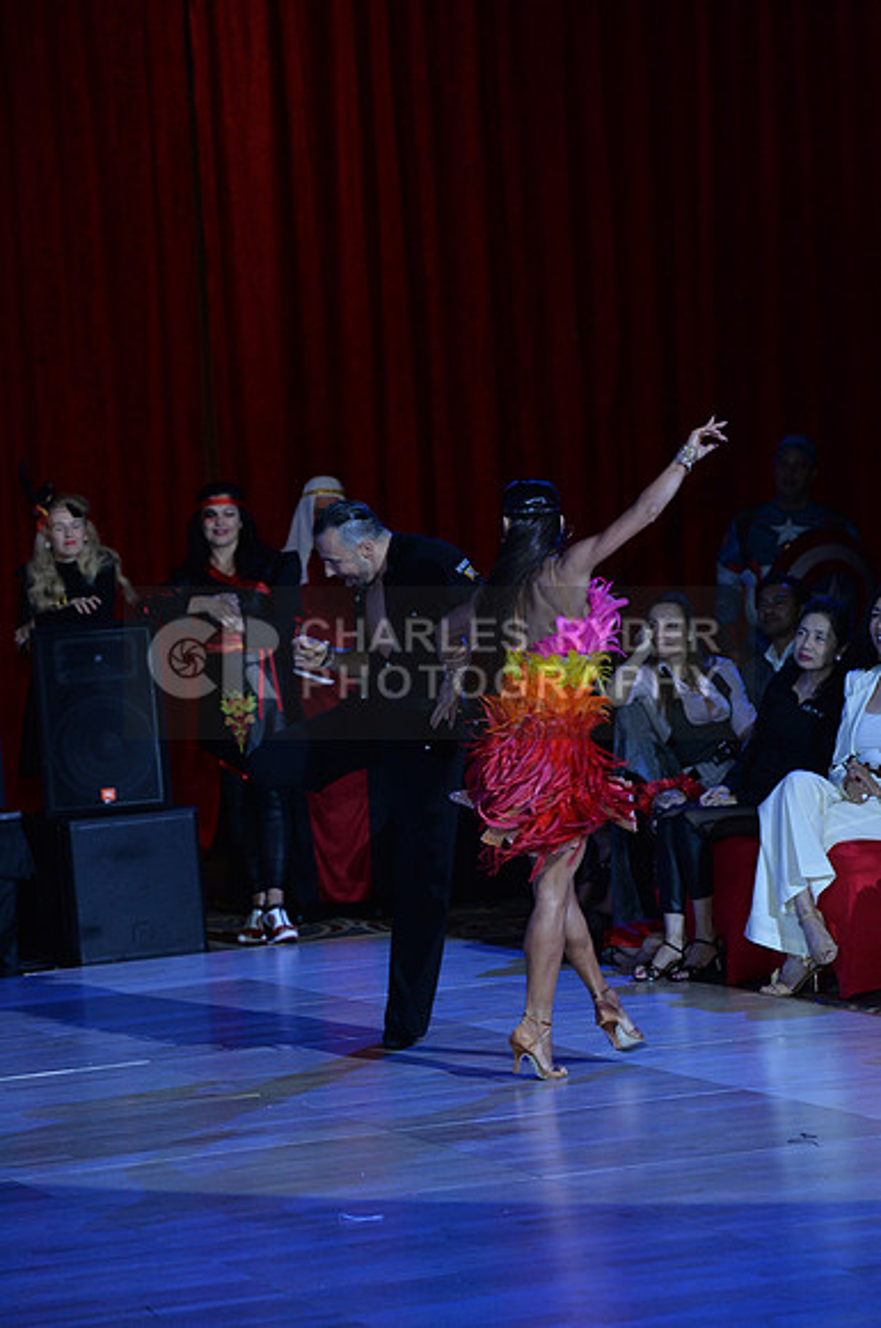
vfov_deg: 16.4
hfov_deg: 10.9
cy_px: 664
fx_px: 4602
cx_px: 440
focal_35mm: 125
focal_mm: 125
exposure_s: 1/250
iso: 2000
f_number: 5
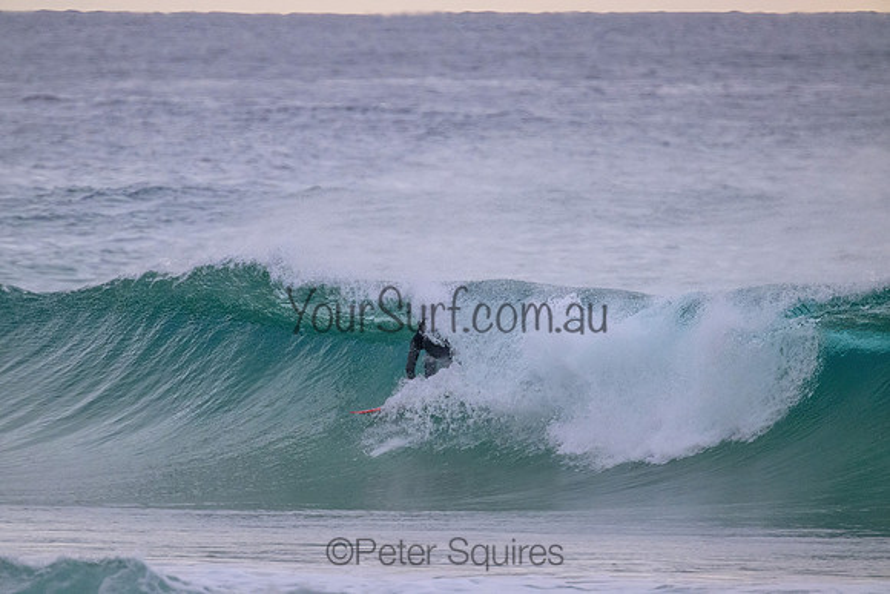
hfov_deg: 2.6
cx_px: 445
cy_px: 297
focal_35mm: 800
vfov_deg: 1.7
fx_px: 19781
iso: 5600
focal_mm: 800
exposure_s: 1/320
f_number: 11
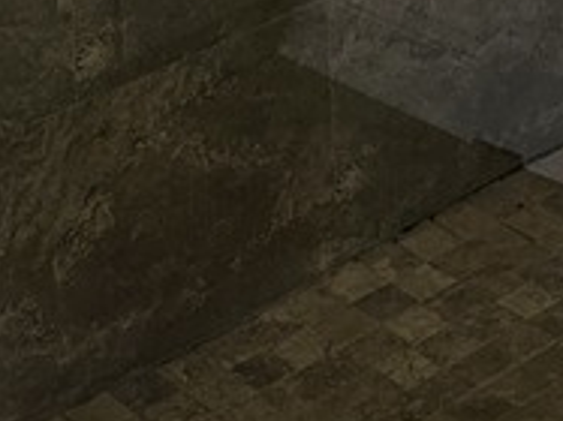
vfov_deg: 7.5
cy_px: -782
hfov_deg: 10.8
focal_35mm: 177
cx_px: 813
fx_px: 2877
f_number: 1.7
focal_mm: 6.3
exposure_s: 1/120
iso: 50
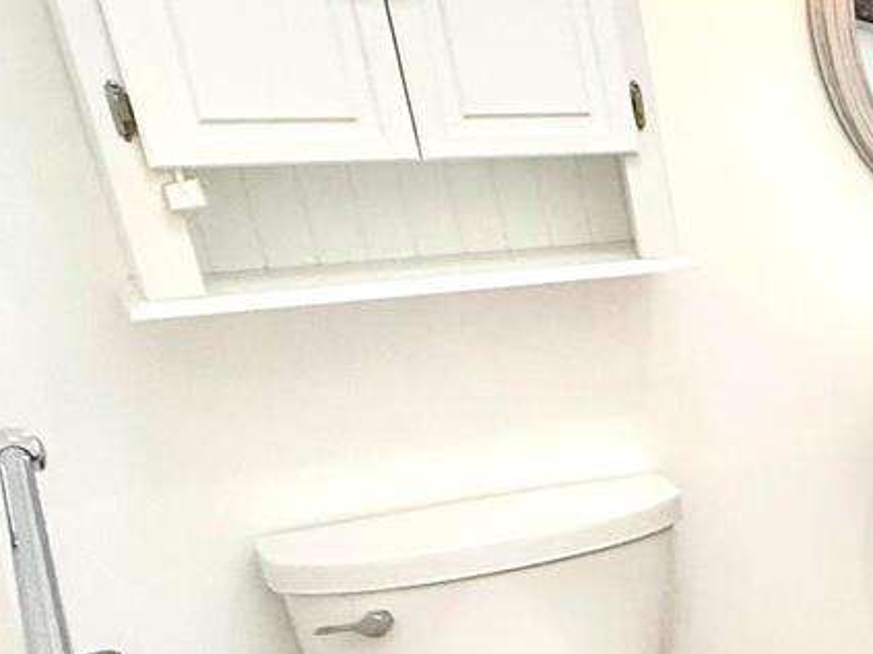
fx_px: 1336
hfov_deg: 21.8
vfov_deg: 27.3
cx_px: 1583
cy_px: 462
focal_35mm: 53
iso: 200
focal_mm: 2.22
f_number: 2.2
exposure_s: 1/120
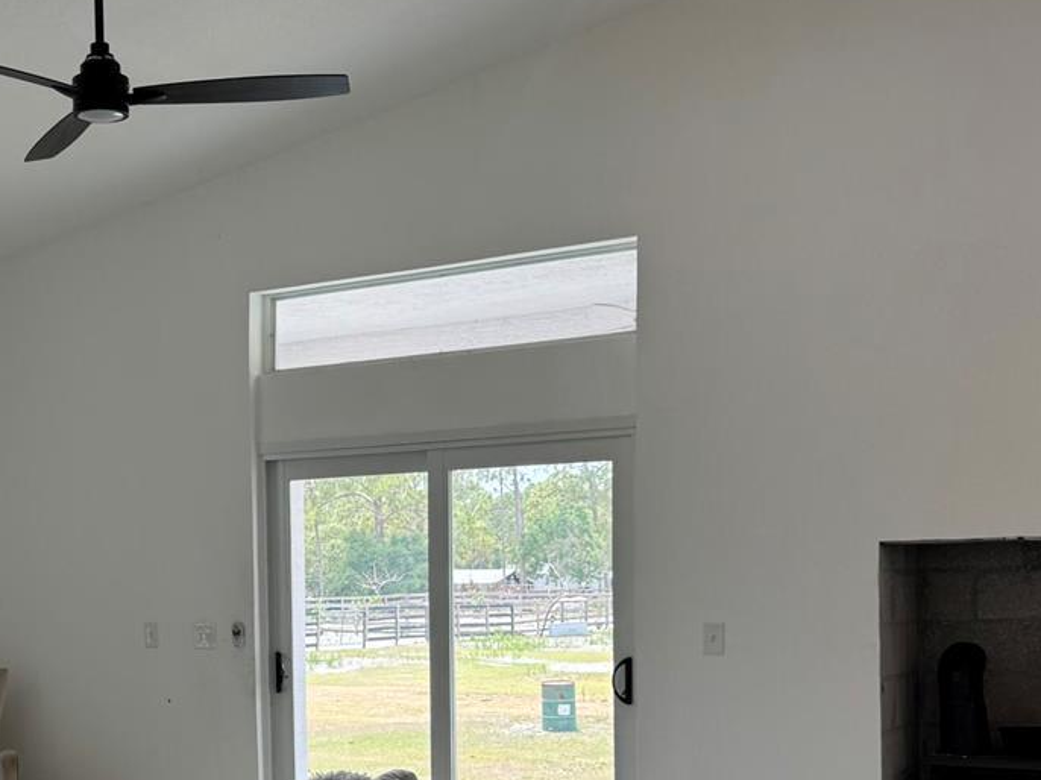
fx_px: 1683
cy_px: 622
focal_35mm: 56
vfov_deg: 25.6
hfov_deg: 33.1
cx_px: 170
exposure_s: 1/204
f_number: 1.78
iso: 80
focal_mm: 6.76
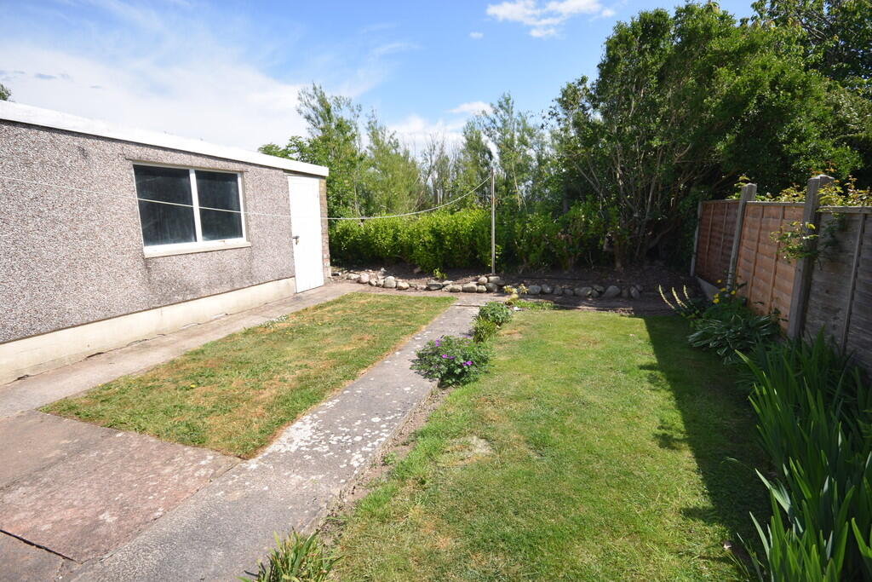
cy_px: 291
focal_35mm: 18
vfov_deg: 67.4
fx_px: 436
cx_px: 436
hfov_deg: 90.0
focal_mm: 12
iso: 100
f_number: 9
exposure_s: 1/200
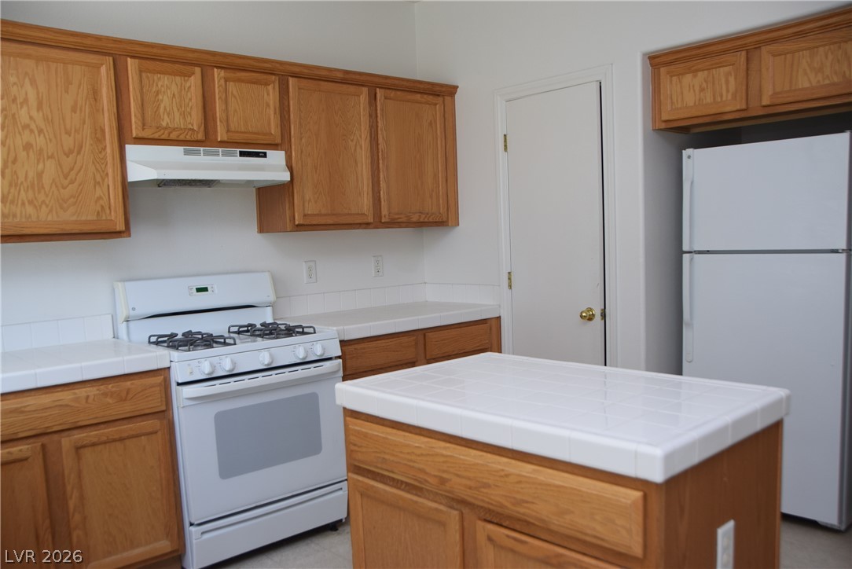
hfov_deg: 61.9
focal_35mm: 30
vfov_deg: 43.7
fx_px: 710
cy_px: 284
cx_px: 426
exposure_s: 1/100
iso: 400
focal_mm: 20
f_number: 5
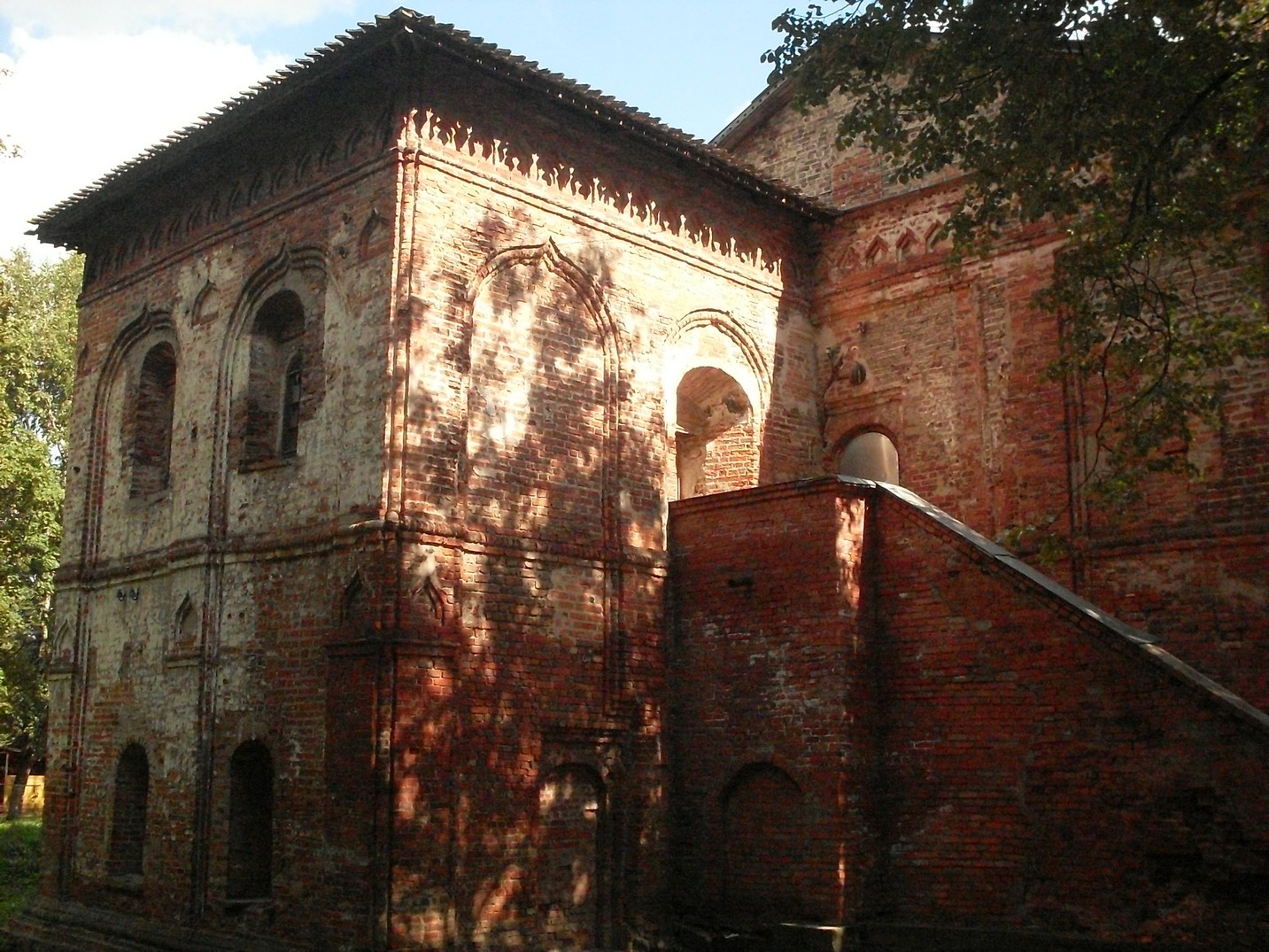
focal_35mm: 38
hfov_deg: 49.0
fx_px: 1393
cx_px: 634
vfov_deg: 37.7
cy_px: 476
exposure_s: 1/250
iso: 400
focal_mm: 6.3
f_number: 8.4
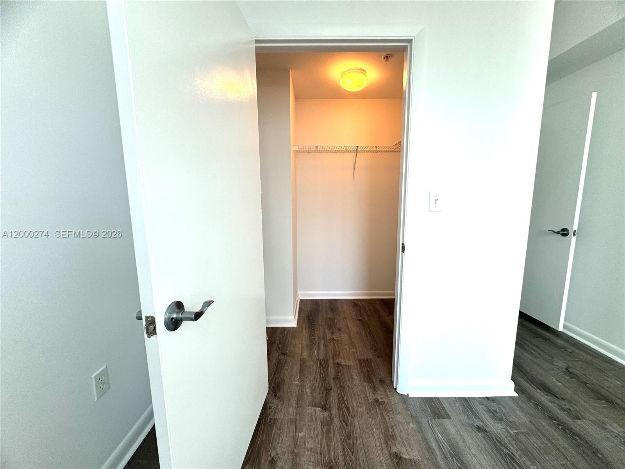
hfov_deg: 102.1
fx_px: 253
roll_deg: -0.2
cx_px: 312
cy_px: 234
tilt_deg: -10.3
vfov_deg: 85.7
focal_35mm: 14
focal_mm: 2.22
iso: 64
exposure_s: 1/120
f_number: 2.2
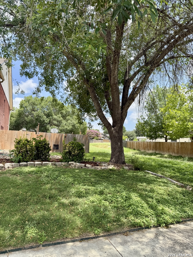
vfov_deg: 71.6
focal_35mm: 24
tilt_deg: +6.1
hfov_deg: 56.8
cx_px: 96
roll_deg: -1.9
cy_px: 128
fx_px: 178
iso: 100
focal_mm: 6.76
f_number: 1.78
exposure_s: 1/2445
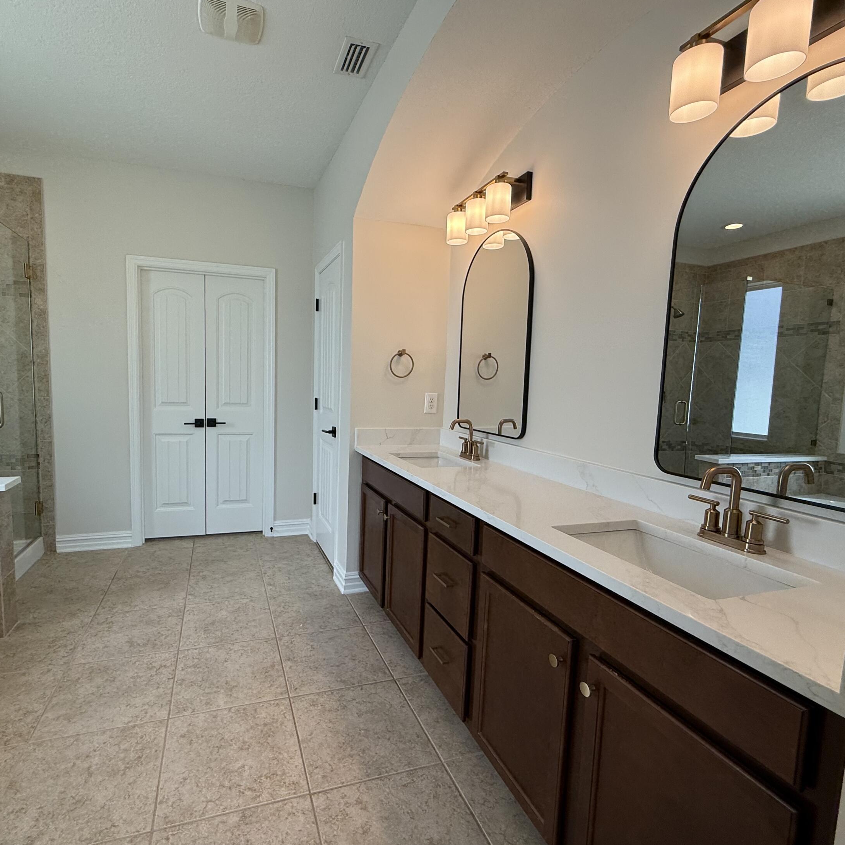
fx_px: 469
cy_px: 425
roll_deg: -1.8
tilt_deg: -5.4
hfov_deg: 83.4
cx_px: 361
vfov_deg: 84.0
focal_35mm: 17
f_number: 2.2
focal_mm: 2.22
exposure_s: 1/140
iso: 64
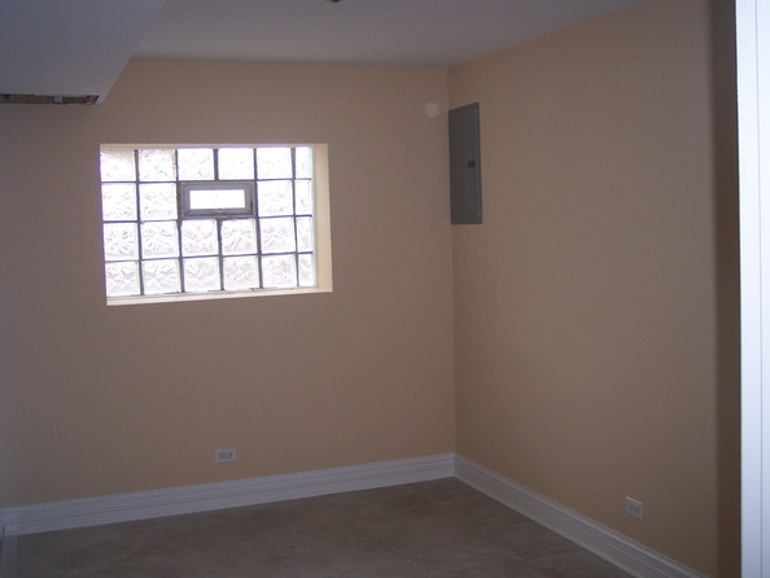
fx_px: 935
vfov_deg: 34.4
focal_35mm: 42
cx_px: 404
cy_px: 285
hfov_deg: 44.8
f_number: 2.8
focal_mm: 8
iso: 100
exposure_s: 1/60
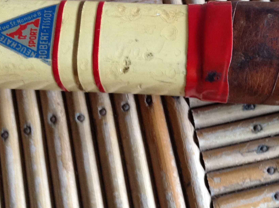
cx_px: 218
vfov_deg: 26.5
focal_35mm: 55
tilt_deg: -72.3
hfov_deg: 34.1
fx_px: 443
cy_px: 122
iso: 250
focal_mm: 4.28
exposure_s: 1/15
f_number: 2.4
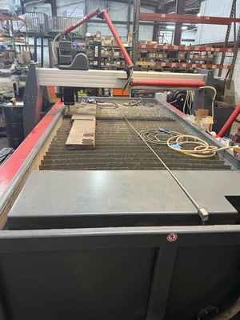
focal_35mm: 24
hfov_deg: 56.8
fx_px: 222
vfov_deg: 71.6
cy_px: 160
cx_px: 120
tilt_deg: -24.6
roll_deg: -2.6
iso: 320
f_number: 1.78
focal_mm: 6.76
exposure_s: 1/60
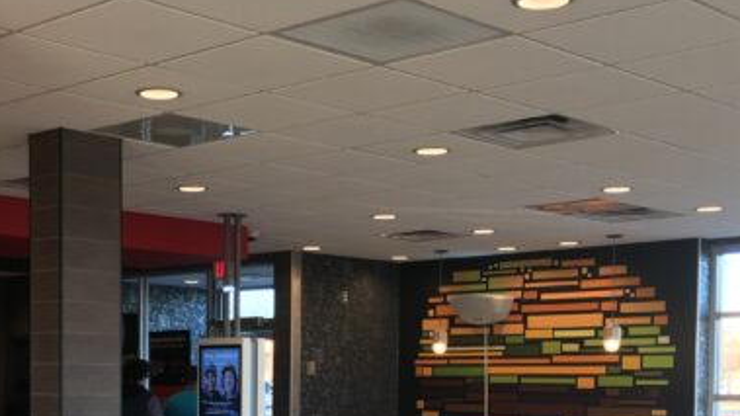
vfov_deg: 18.2
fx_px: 1256
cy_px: 441
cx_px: 244
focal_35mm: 64
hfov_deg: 32.6
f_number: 2.2
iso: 25
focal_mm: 4.15
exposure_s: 1/40
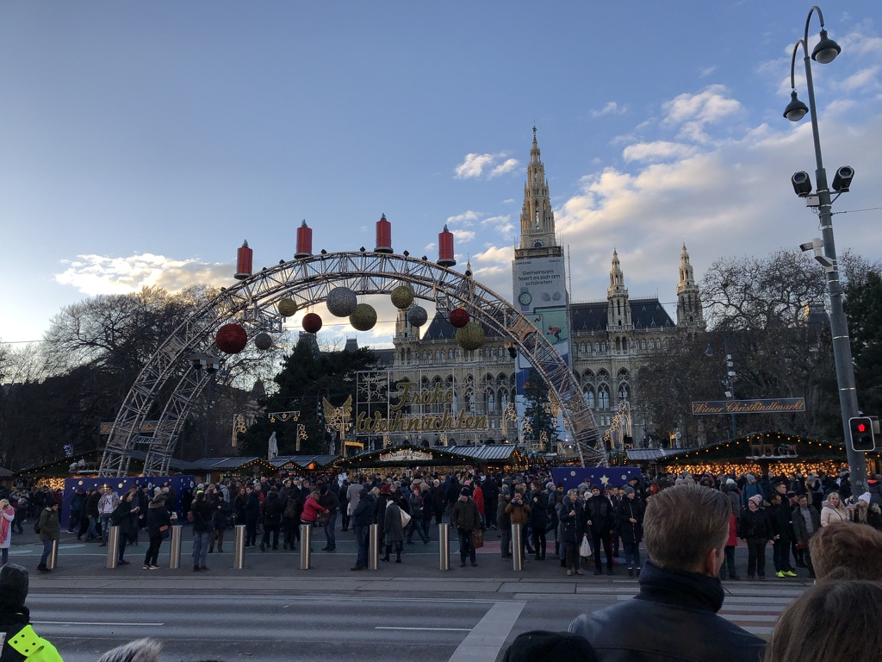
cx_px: 441
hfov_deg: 63.4
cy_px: 331
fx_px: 713
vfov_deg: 49.7
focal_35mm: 28
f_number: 1.8
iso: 20
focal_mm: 4
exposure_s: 1/771
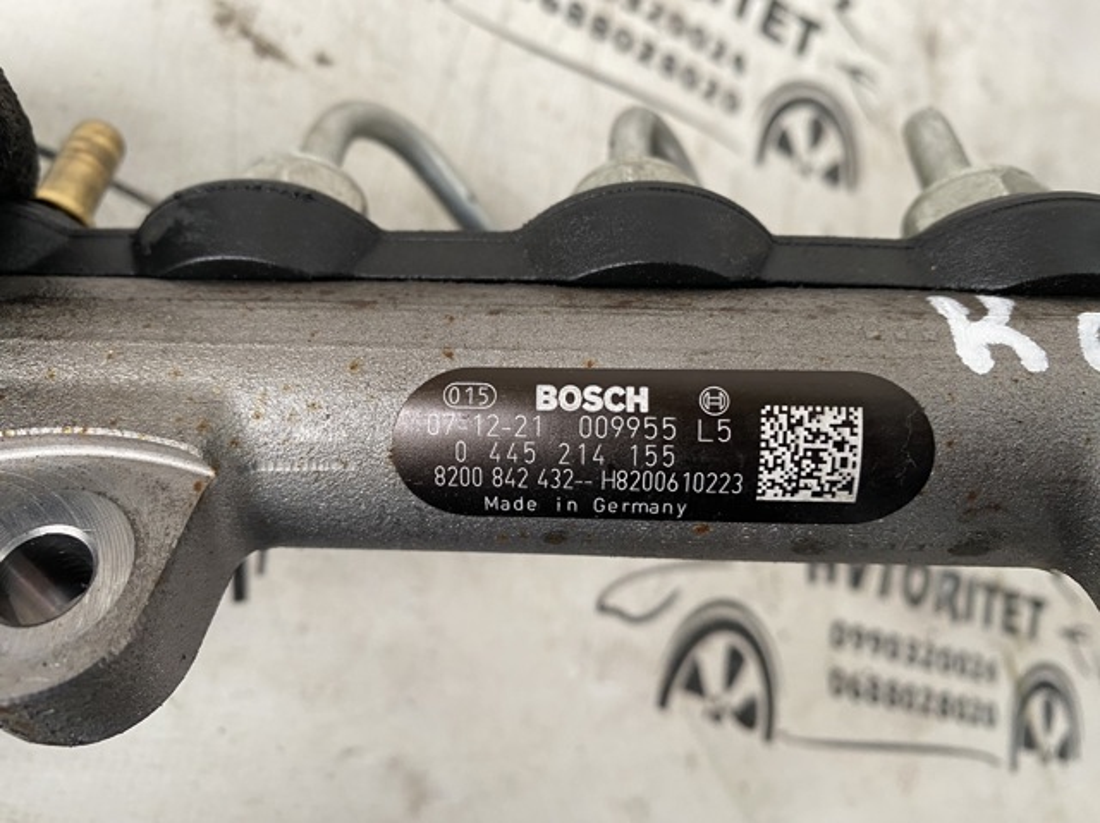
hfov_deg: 69.4
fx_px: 794
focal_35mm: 25
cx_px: 550
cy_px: 412
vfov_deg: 54.8
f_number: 1.8
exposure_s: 1/60
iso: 160
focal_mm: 4.25
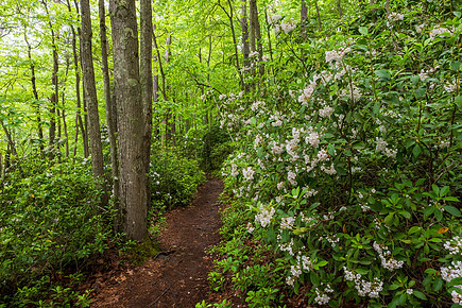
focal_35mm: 24
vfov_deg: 53.0
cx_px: 252
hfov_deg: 73.6
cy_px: 135
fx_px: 308
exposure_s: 1/10
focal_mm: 12
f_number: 11
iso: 400
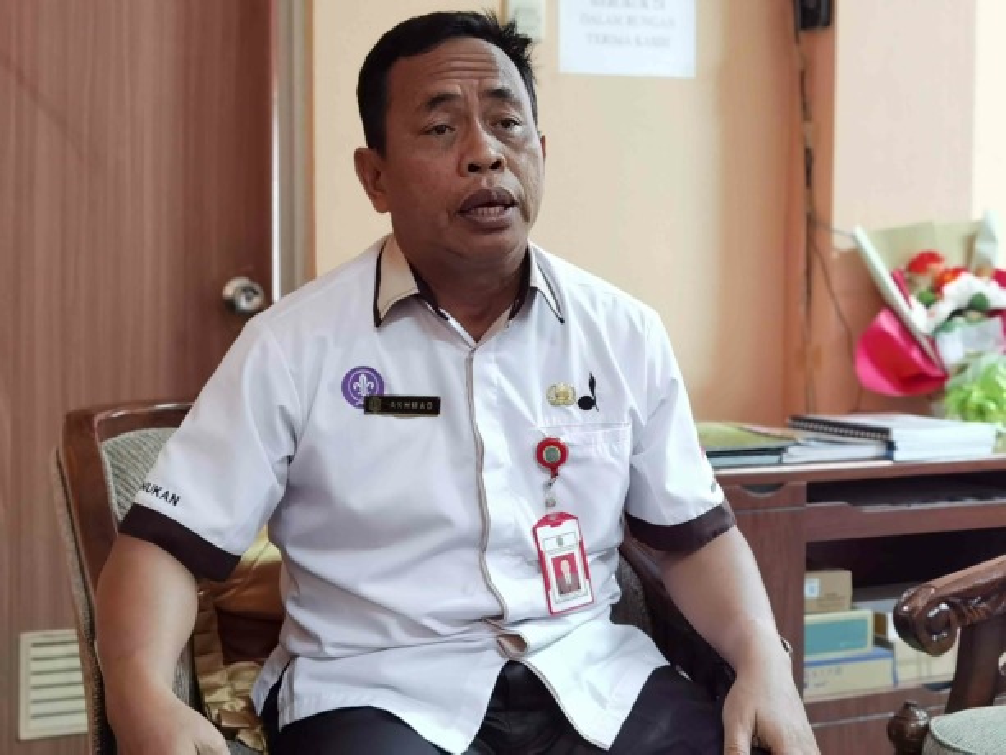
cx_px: 503
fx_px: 1570
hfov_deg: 35.5
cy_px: 378
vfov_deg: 27.0
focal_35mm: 54
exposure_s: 1/33.3
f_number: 1.9
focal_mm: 6.71
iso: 640
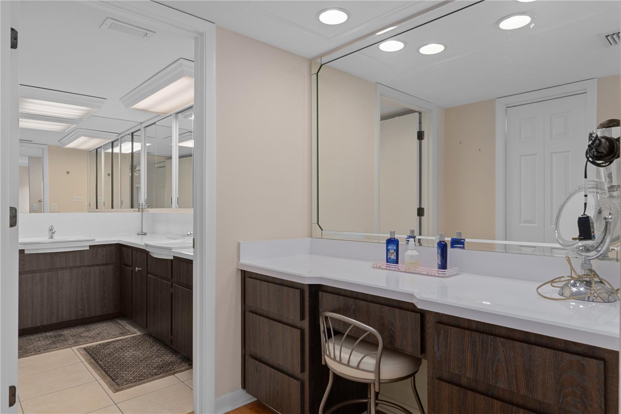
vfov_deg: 59.5
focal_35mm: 21
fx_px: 362
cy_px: 207
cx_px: 310
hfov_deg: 81.2
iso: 320
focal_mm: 14
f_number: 8
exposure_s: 1/20
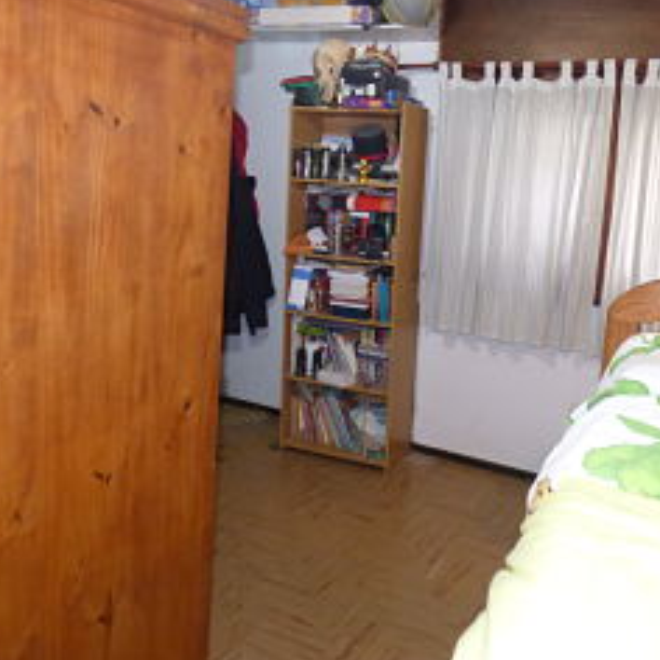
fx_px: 647
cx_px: 425
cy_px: 285
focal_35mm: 30
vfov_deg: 53.9
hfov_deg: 53.3
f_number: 2.8
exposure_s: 1/60
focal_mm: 3.58
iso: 800
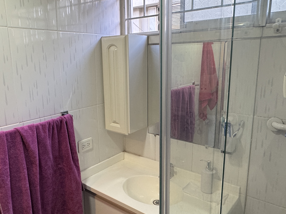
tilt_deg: -12.6
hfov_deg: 59.7
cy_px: 110
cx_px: 122
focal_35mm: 30
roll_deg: +1.1
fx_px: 248
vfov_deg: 46.8
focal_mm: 2.22
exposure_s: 1/120
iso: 200
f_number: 2.2
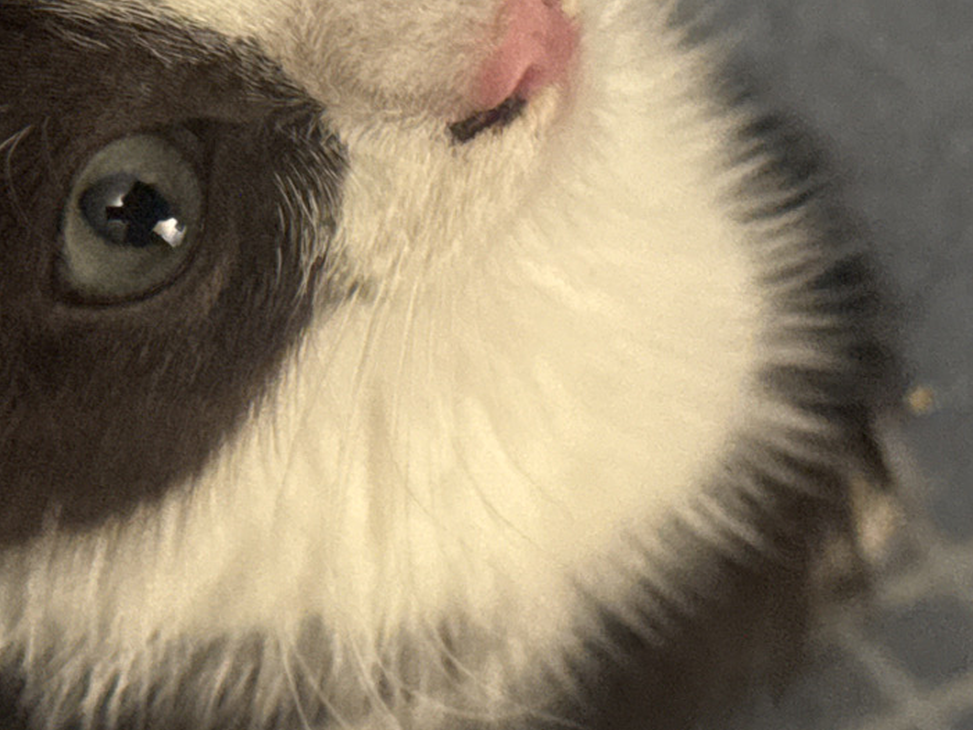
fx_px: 3852
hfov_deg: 14.2
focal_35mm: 137
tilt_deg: -71.9
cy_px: 326
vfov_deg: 10.8
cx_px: 64
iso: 640
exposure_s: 1/20
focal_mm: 6.76
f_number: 1.78
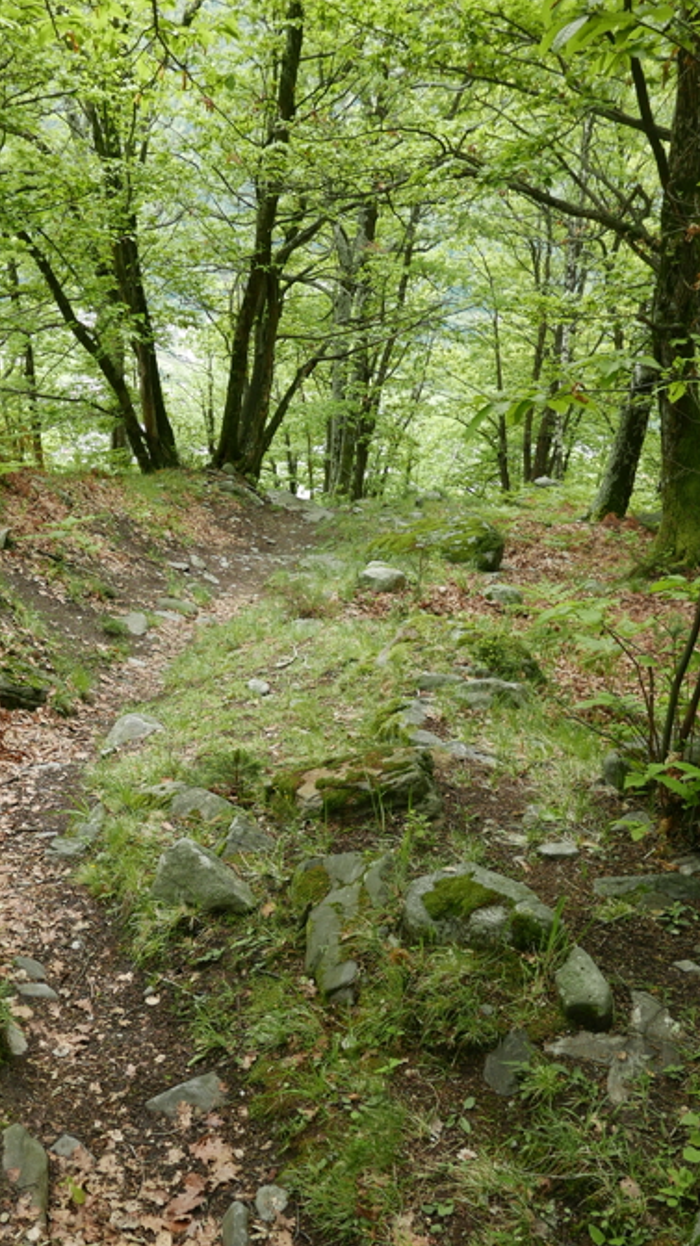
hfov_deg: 38.4
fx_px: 991
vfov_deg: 63.8
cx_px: 218
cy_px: 737
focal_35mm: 30
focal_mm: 10.9
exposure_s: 1/125
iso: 200
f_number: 3.5
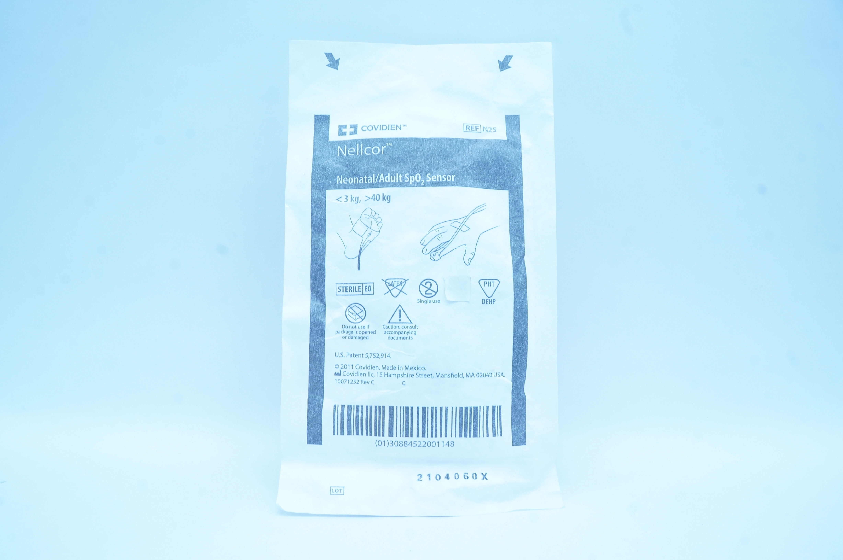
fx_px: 632
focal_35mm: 27
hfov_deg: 67.4
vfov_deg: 47.8
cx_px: 422
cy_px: 280
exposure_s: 1/13
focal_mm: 18
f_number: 13
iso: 400
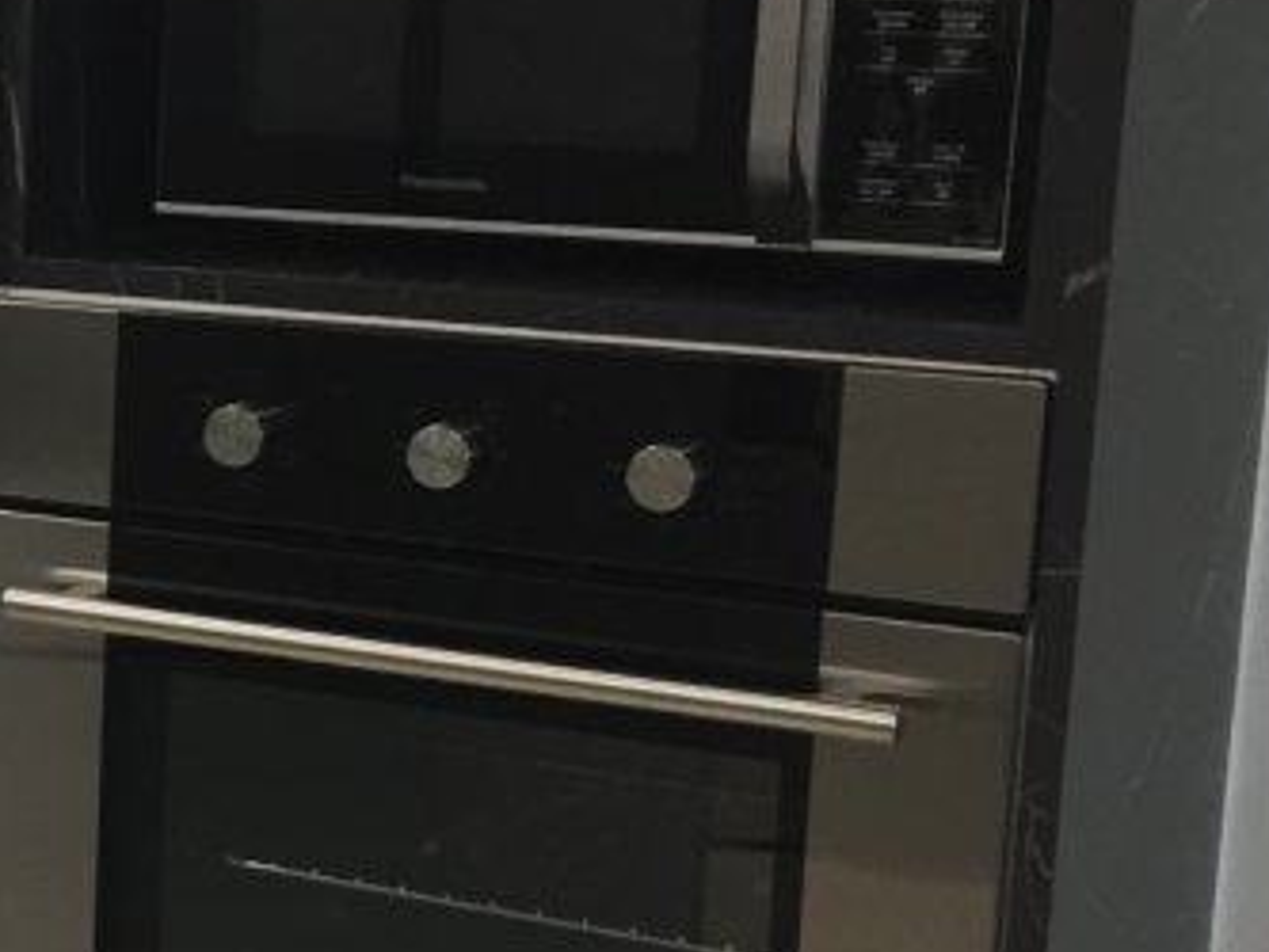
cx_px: -545
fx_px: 3191
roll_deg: -1.0
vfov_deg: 17.0
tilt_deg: -10.6
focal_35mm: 87
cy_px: 457
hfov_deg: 19.9
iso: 80
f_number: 2.2
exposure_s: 1/33
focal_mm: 4.15
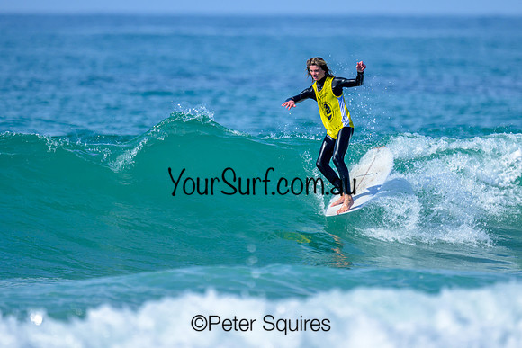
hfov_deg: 1.9
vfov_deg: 1.3
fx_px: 15953
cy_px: 131
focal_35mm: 1100
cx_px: 321
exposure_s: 1/2000
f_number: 6.3
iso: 280
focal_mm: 800
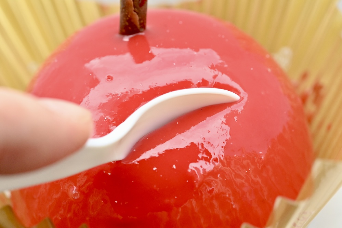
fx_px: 570
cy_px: 114
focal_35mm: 60
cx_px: 171
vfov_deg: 22.6
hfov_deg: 33.4
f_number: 10
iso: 6400
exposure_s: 1/500
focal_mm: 60
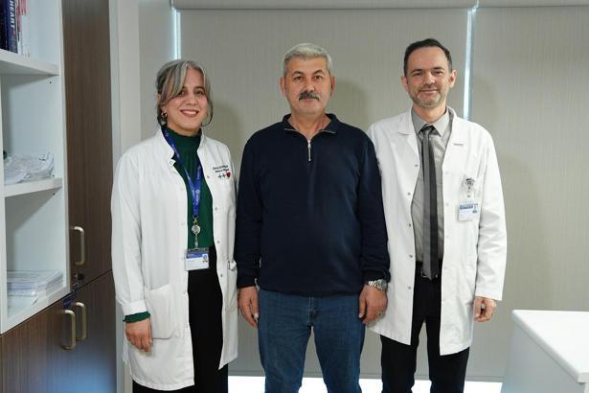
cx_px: 294
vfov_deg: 33.4
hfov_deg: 48.5
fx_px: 654
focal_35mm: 40
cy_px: 196
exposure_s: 1/50
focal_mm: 40
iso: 250
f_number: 2.8
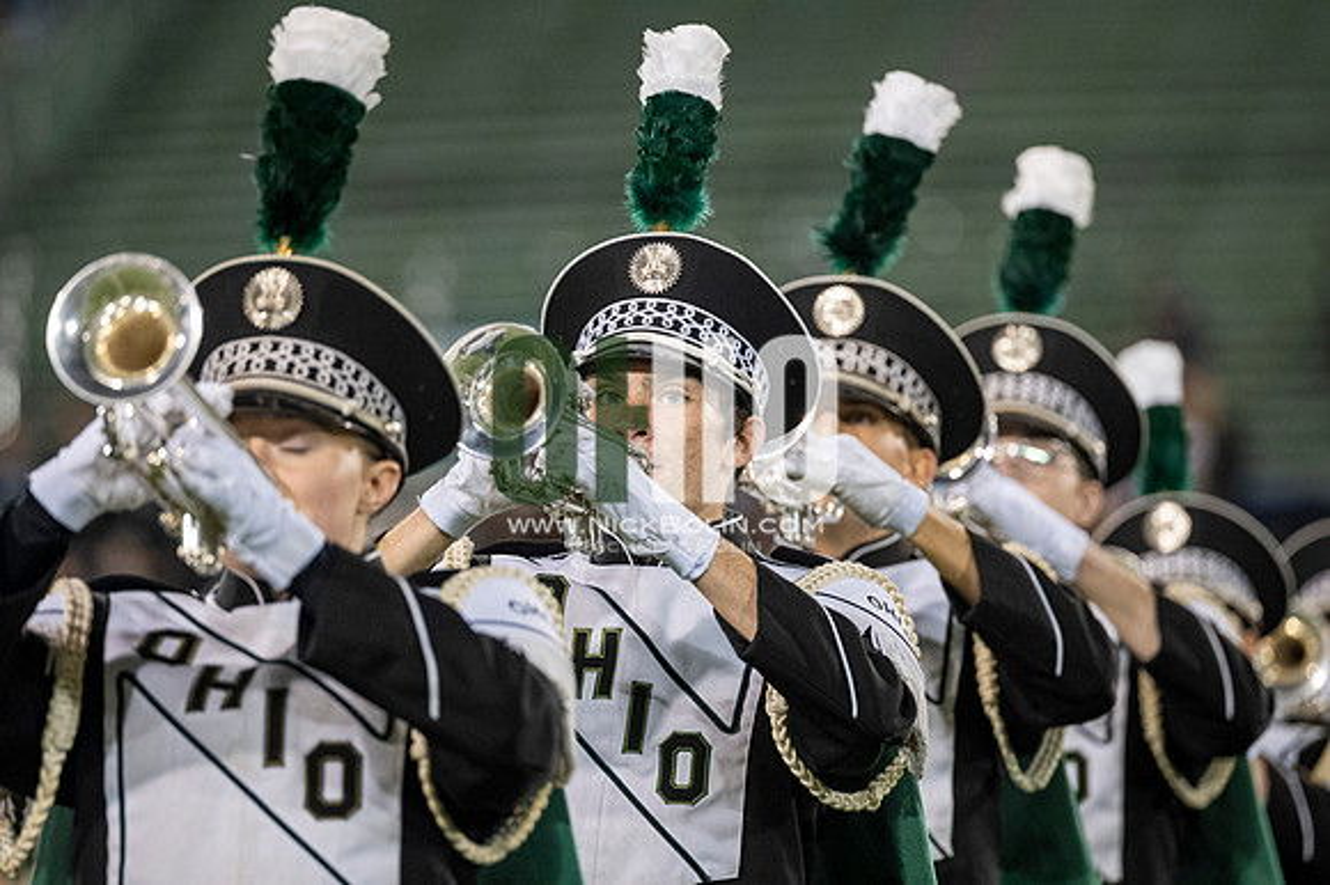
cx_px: 665
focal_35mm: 300
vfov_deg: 4.6
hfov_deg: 6.9
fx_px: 11077
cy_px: 442
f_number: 2.8
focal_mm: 200
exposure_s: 1/500
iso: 1250
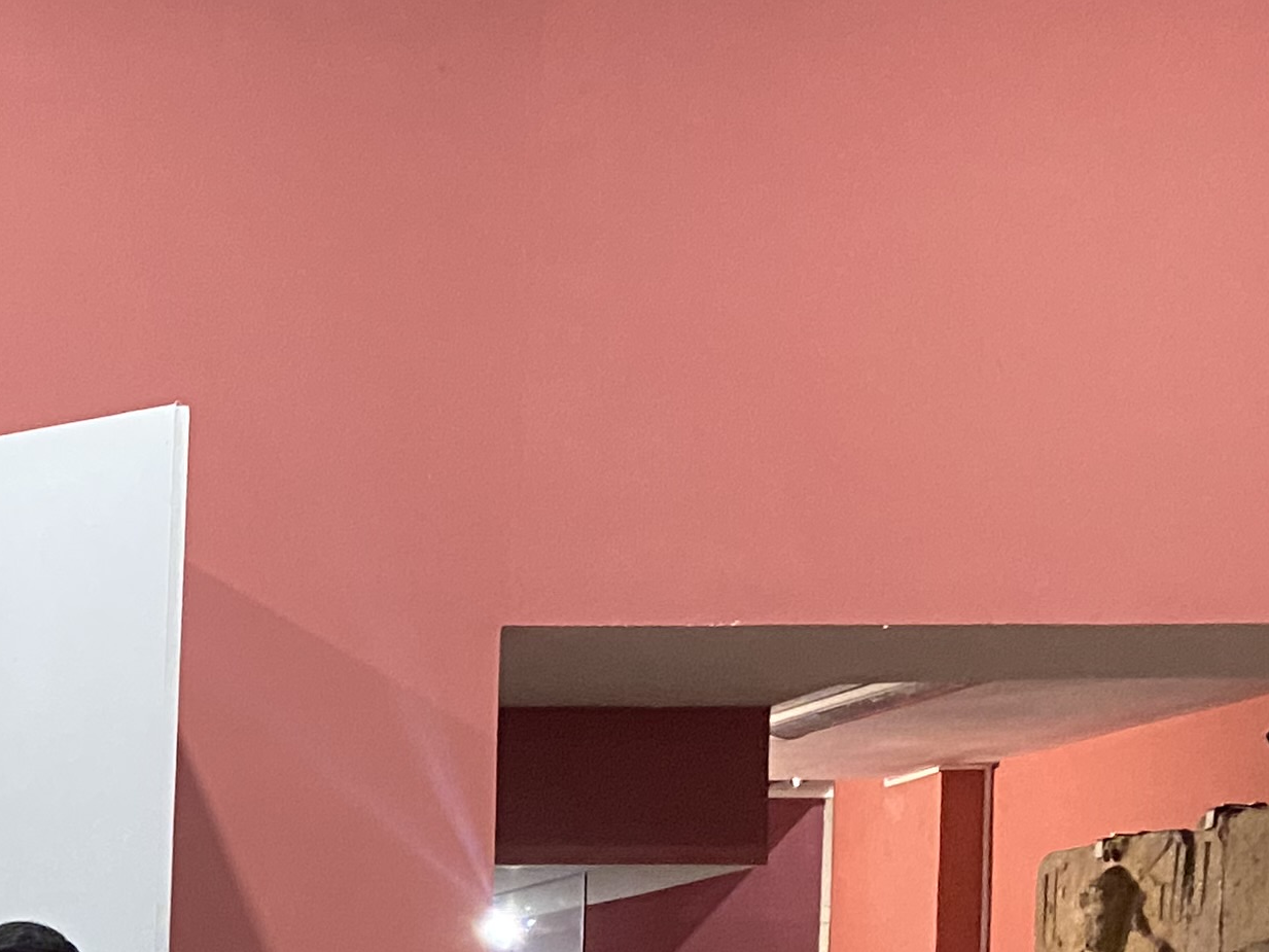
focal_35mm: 85
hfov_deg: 19.7
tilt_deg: -2.1
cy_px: 1325
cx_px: -690
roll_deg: -0.6
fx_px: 3116
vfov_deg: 16.2
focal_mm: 4.25
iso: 500
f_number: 1.8
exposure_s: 1/25
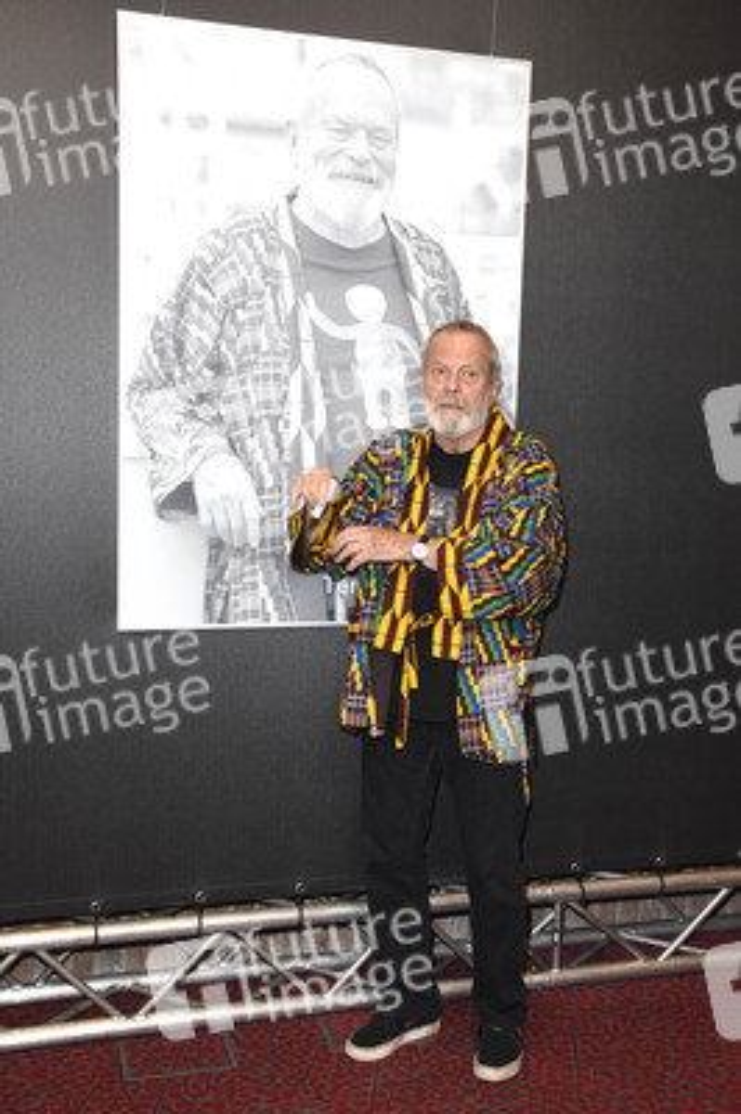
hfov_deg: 34.2
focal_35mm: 39
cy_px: 557
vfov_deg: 49.6
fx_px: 1206
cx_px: 370
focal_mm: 26
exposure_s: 1/160
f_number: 6.3
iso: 1250
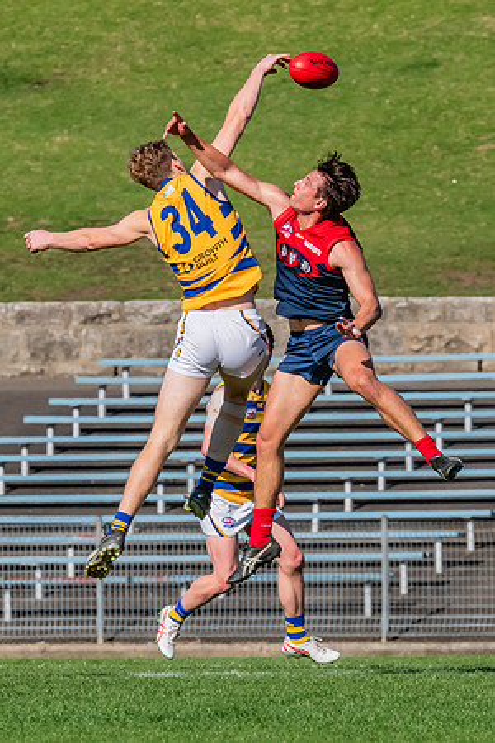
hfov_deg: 1.5
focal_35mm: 908
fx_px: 18721
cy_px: 350
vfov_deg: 2.3
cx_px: 316
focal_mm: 420
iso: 800
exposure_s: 1/1600
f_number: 11
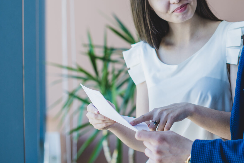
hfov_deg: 21.5
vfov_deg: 14.7
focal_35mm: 93
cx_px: 207
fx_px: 631
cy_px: 50
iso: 250
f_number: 2.8
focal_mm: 50
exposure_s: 1/160
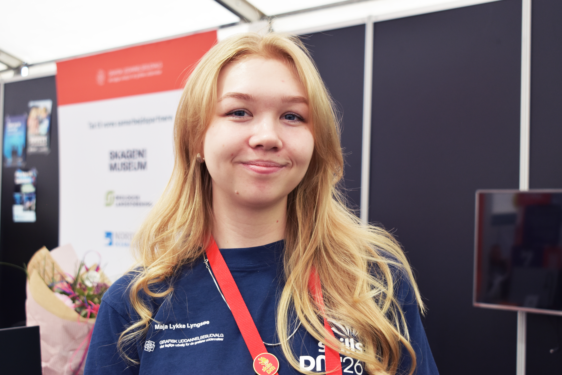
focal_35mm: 57
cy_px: 188
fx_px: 890
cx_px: 281
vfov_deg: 23.8
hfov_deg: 35.1
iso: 400
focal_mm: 38
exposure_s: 1/125
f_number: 5.6
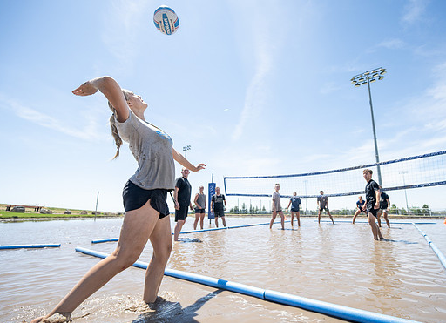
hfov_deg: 91.4
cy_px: 169
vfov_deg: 73.5
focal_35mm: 17
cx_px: 246
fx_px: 216
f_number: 4
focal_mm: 14
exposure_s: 1/1000
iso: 100
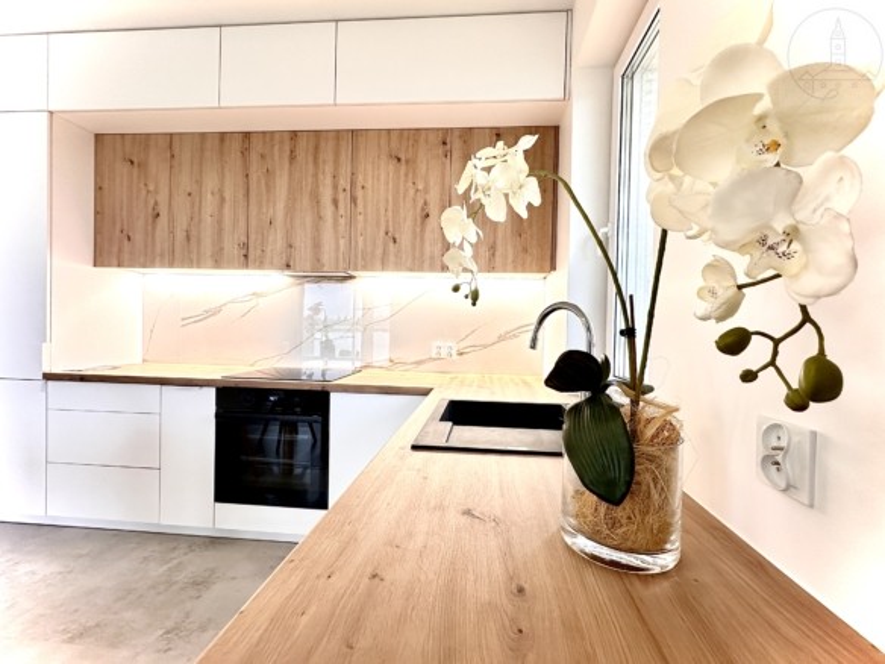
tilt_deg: -0.9
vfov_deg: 85.7
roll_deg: -1.5
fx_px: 358
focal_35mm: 14
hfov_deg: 102.1
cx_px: 442
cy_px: 332
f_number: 2.2
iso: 200
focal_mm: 2.22
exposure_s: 1/50
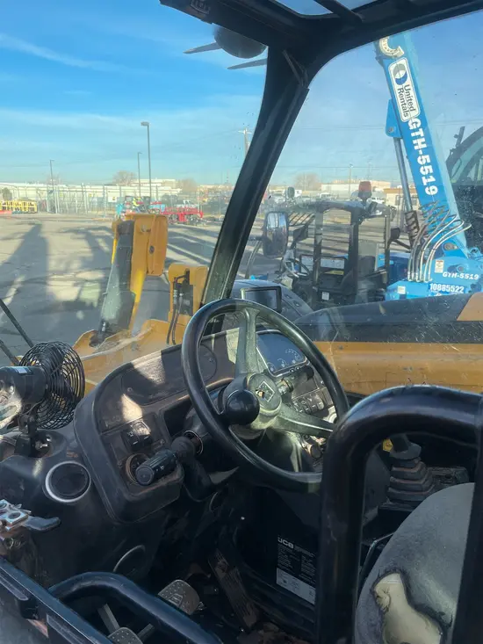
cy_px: 322
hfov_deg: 53.1
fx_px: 484
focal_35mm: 26
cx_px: 242
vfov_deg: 67.3
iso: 50
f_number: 1.6
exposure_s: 1/1490
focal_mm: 4.2
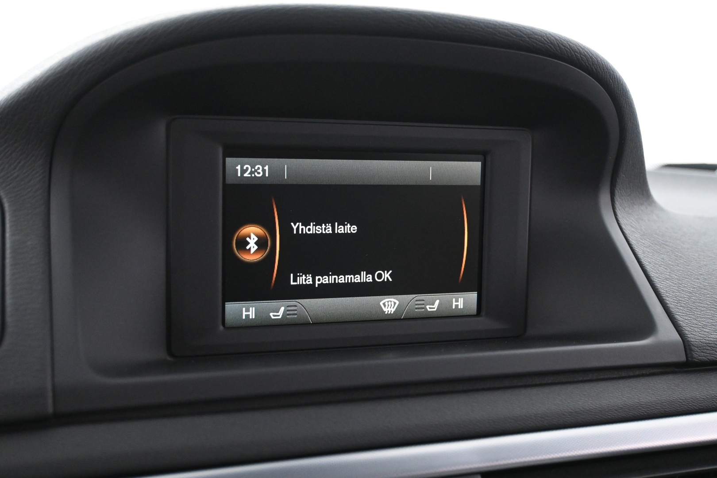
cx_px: 358
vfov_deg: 32.4
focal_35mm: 41
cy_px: 239
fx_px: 821
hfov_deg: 47.2
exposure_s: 1/40
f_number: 4.5
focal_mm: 27.5
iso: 3600
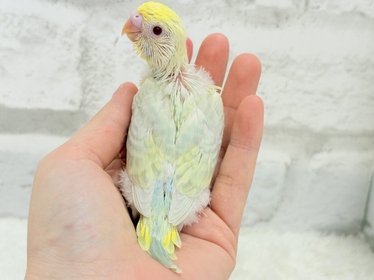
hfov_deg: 36.8
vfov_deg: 28.0
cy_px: 140
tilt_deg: -17.4
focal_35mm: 52
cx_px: 187
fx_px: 562
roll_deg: -5.5
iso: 64
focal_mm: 5.96
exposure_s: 1/100
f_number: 1.6
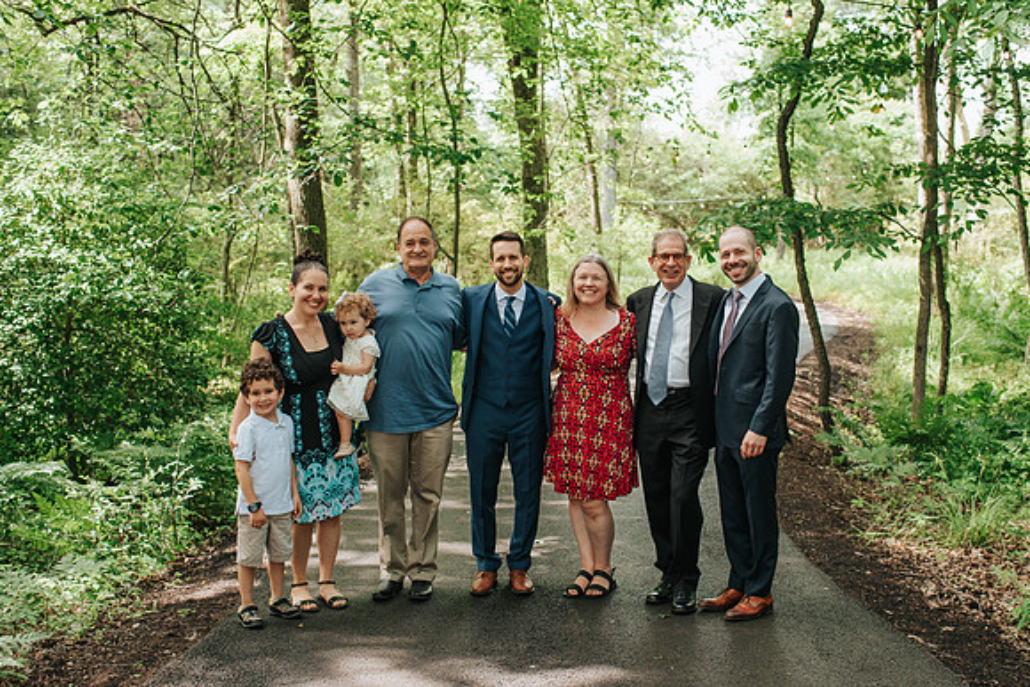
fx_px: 1231
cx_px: 550
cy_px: 378
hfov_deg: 45.4
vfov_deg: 31.2
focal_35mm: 43
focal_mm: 35
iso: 320
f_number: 3.2
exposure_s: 1/250
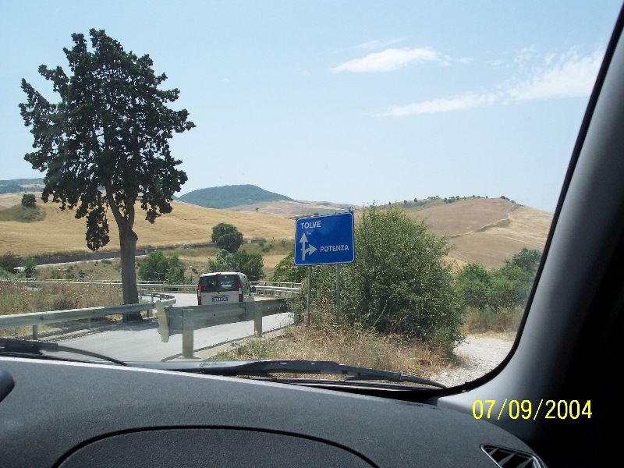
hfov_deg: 49.0
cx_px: 312
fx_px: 685
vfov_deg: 37.7
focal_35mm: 38
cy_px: 234
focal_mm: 8
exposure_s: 1/700
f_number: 4.8
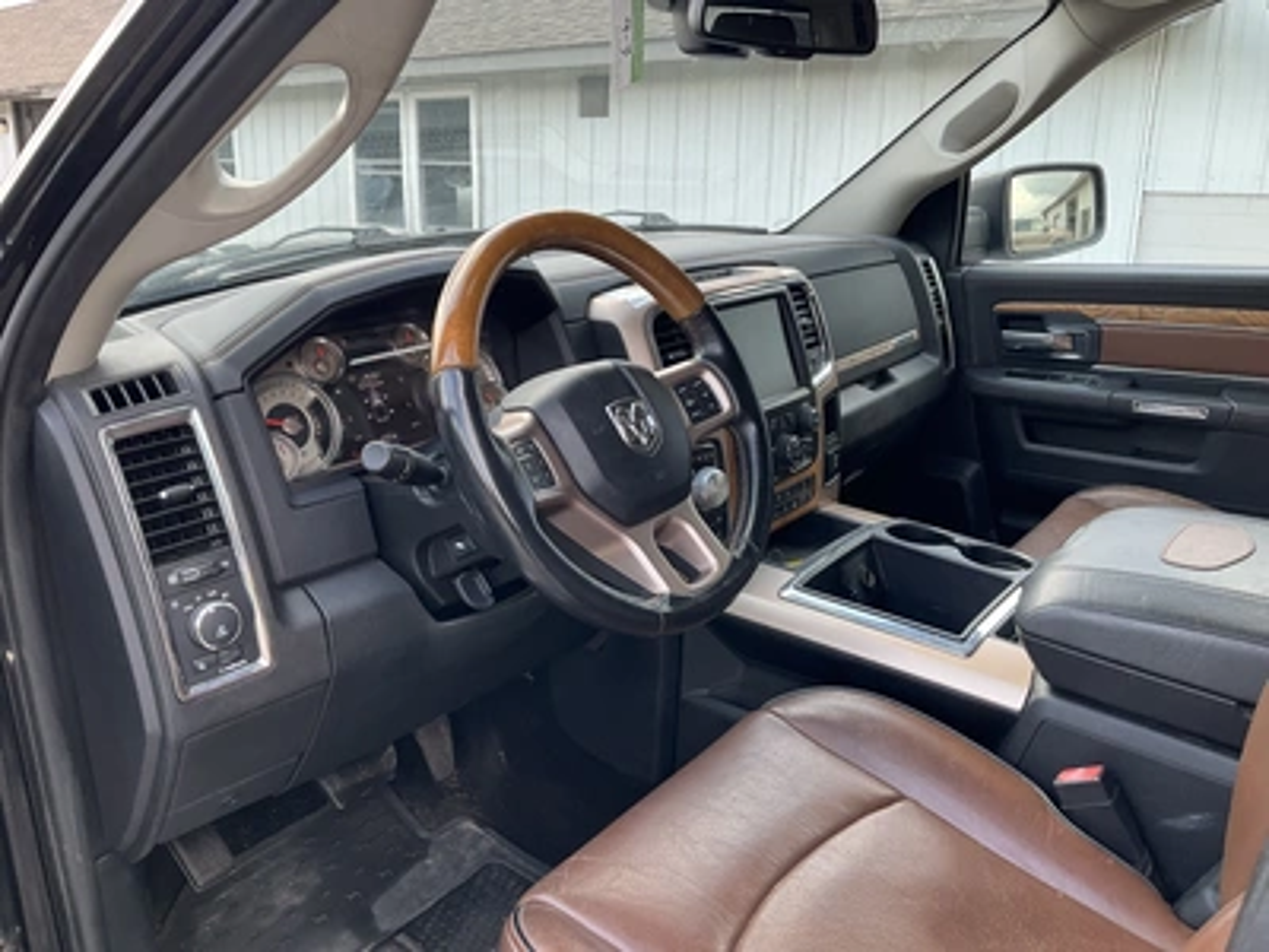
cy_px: 476
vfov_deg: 48.2
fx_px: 1063
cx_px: 634
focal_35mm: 29
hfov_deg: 61.7
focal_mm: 3
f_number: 1.8
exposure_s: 1/134
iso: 16
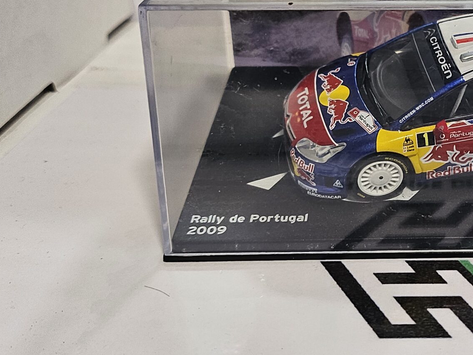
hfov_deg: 33.1
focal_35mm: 54
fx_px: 738
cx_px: 453
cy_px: 137
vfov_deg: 27.0
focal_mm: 5
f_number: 1.8
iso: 125
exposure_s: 1/100
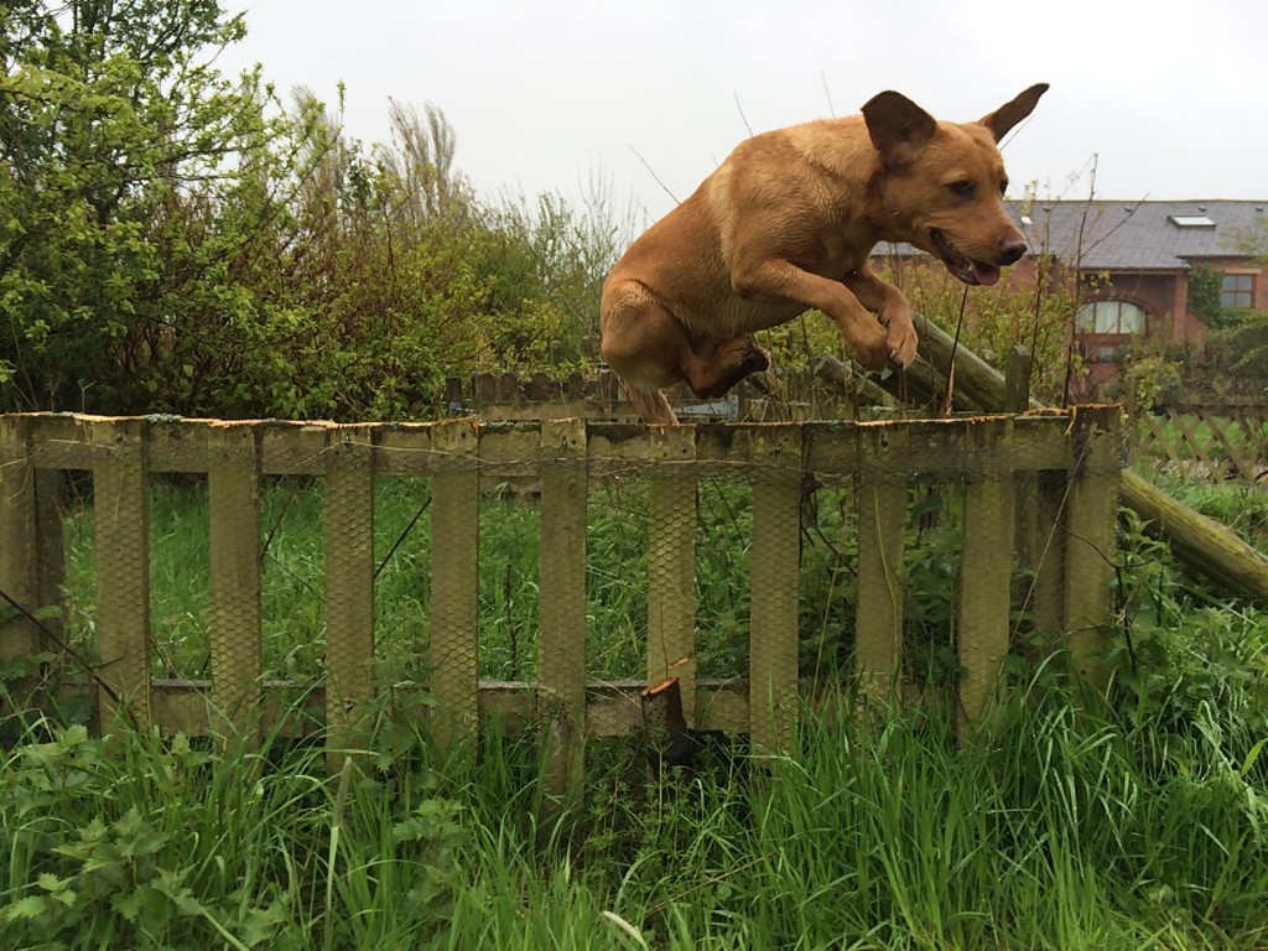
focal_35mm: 29
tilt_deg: -7.4
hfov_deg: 61.7
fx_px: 1062
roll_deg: -2.5
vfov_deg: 48.2
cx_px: 634
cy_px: 476
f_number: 2.2
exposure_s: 1/392
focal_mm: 4.15
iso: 32
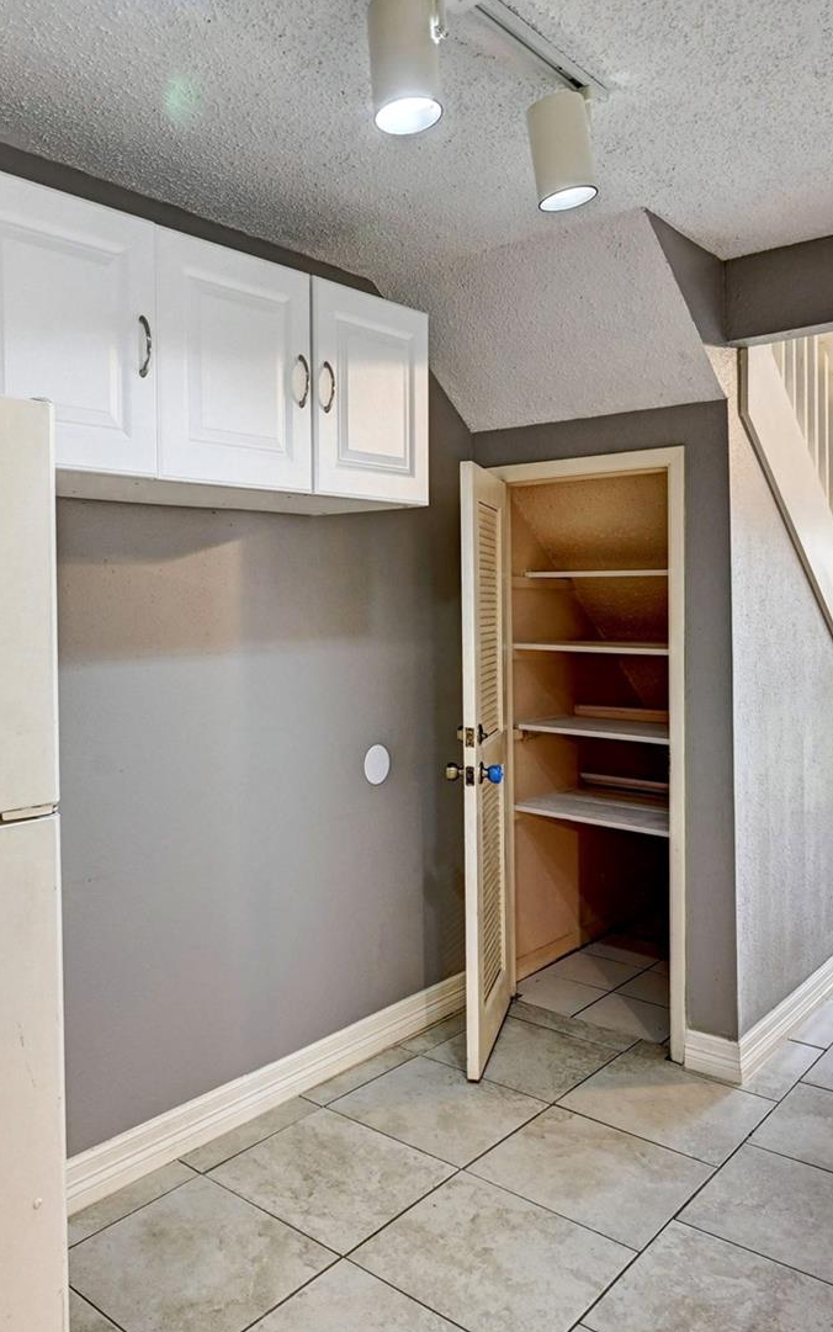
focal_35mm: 27
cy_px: 617
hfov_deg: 45.4
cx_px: 280
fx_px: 980
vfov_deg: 68.3
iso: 400
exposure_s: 1/3.33
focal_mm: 14
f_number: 8
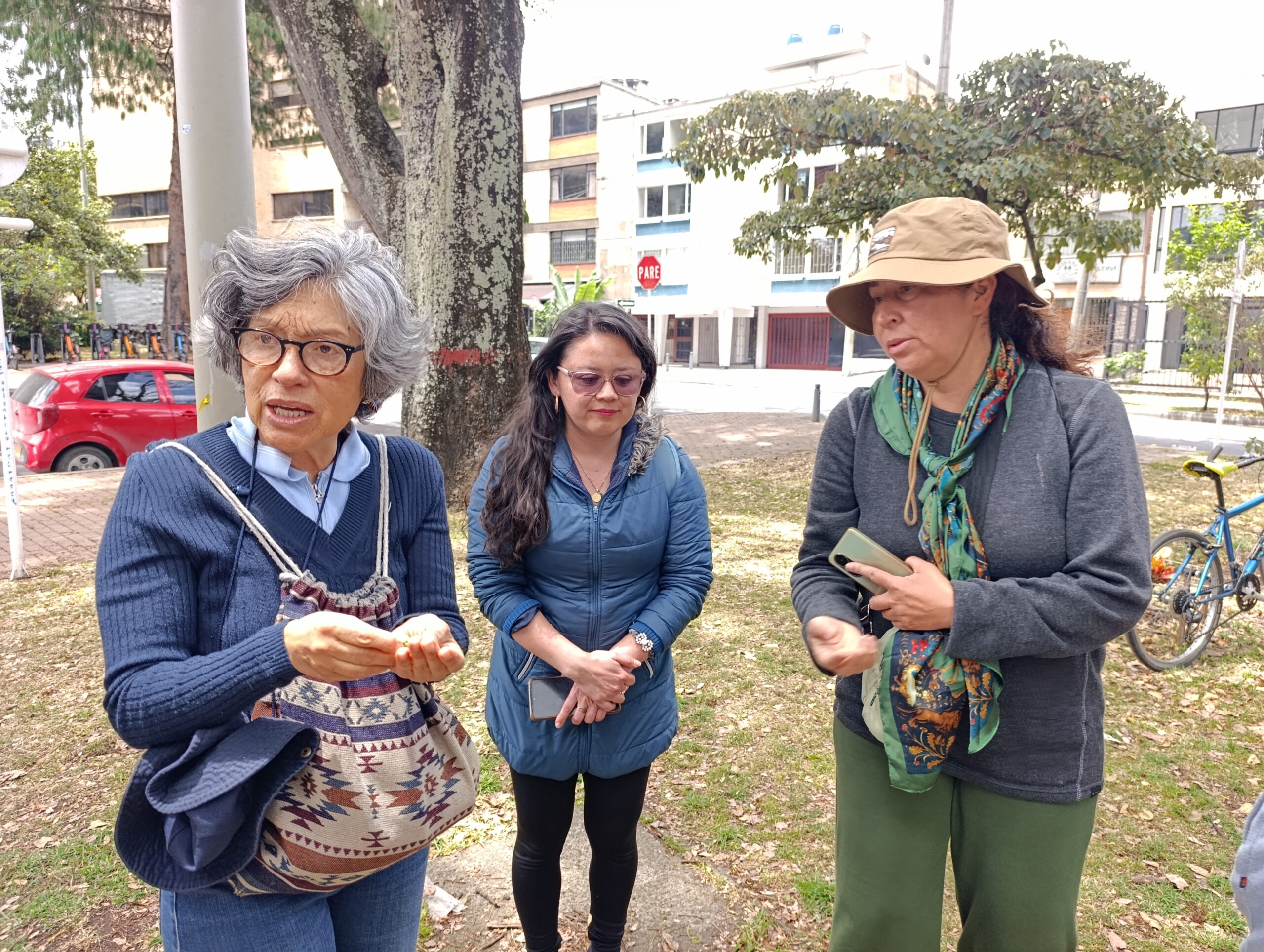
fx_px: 841
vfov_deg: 59.0
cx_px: 632
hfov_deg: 73.8
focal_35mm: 23
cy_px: 476
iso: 80
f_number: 1.6
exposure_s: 1/120
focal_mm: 6.14
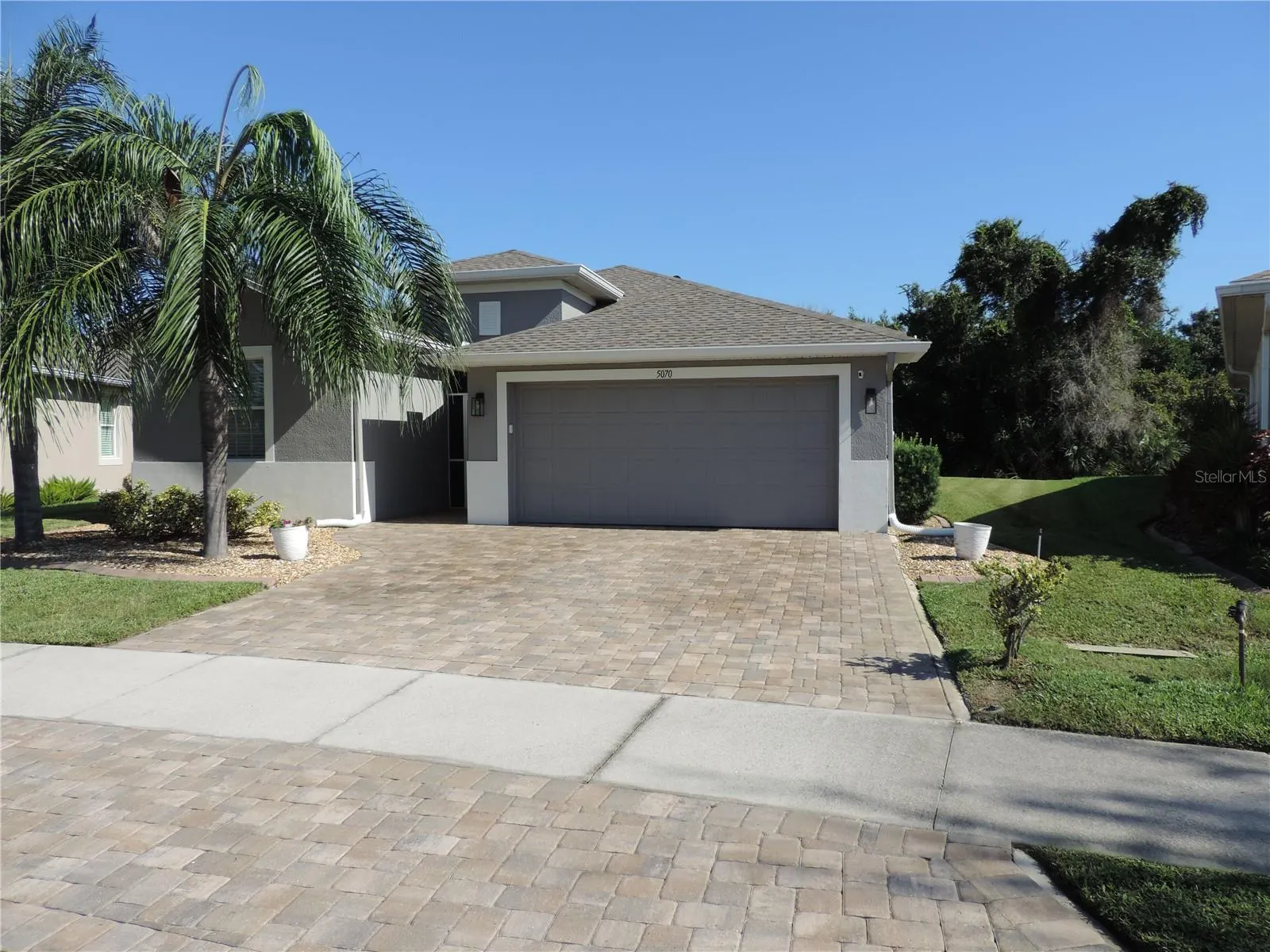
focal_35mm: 24
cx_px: 635
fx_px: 881
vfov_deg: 56.8
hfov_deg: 71.6
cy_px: 476
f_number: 3
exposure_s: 1/1000
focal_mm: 4.3
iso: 80
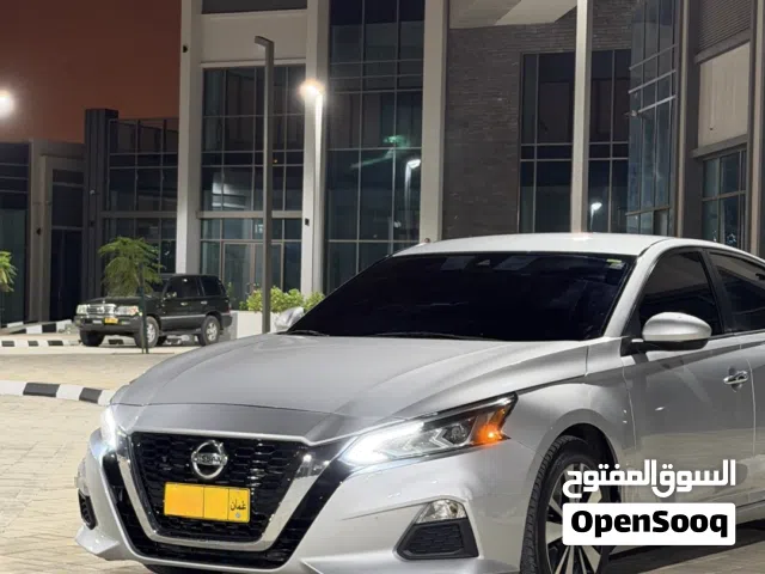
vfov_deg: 30.3
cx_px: 382
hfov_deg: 39.7
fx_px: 1061
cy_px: 287
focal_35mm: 48
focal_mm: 6.76
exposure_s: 1/40
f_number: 1.78
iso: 320
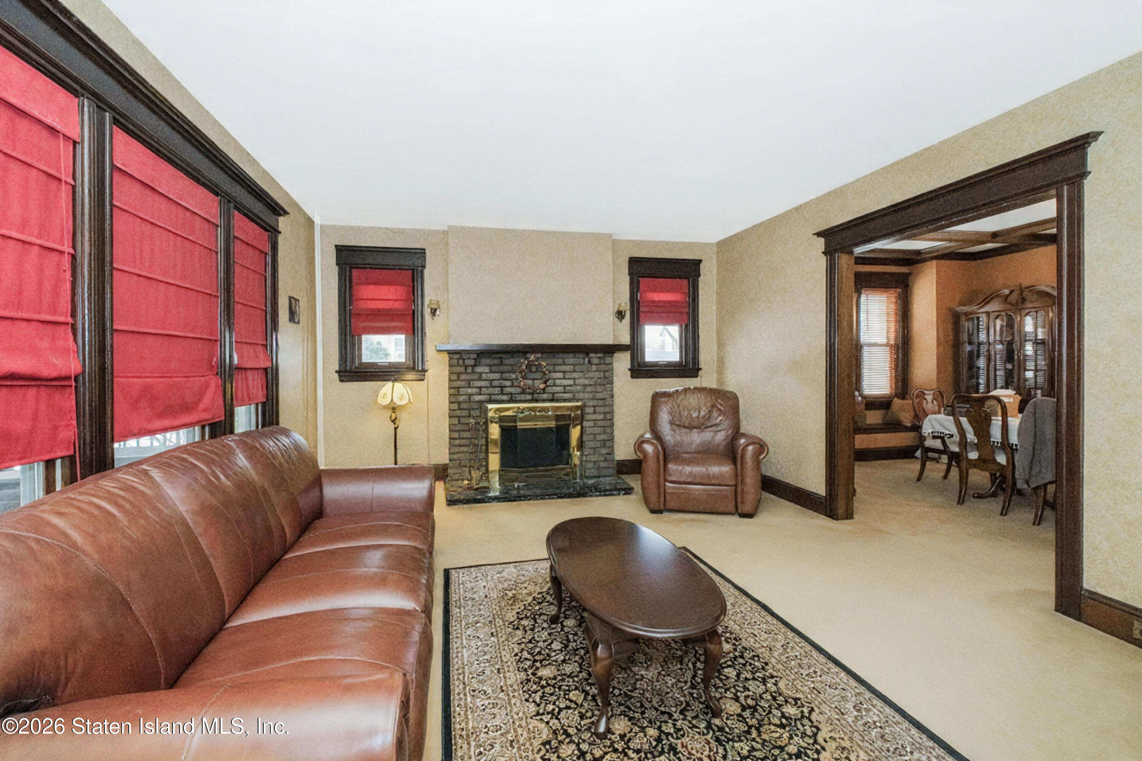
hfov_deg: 100.4
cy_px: 380
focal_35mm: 15
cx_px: 571
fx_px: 476
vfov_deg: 77.3
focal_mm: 10
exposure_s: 1/60
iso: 2000
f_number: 8
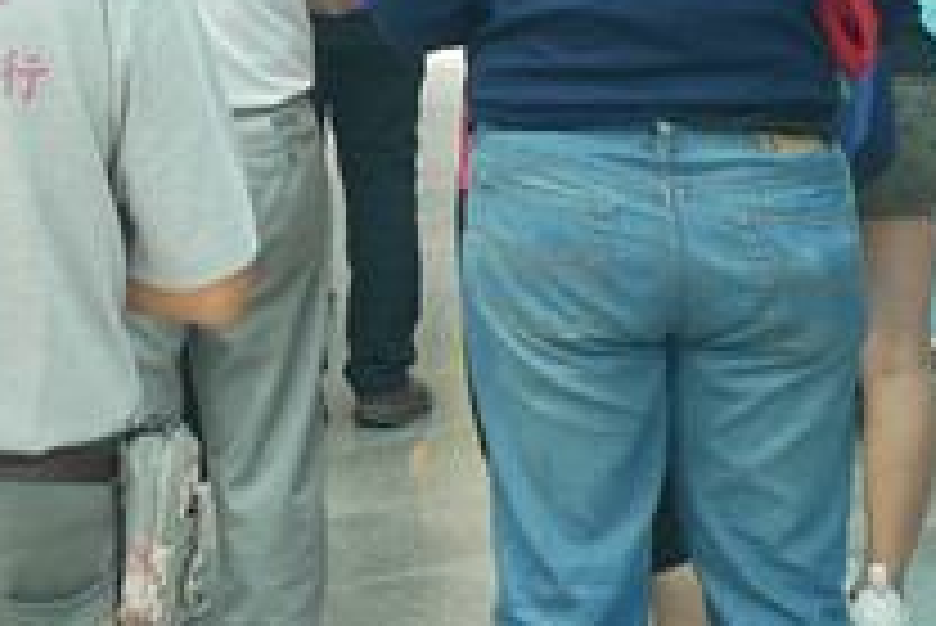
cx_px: -720
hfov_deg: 12.5
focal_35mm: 150
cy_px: -608
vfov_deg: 8.7
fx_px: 3903
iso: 200
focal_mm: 15
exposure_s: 1/160
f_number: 2.2
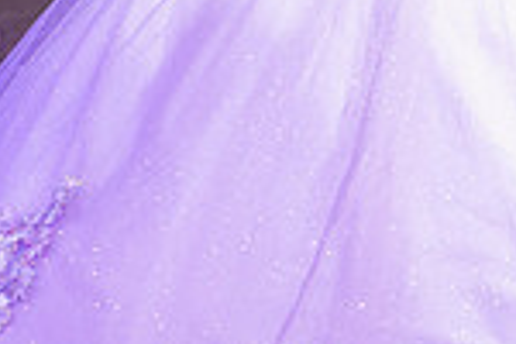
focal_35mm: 270
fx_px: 3870
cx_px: 485
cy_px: -315
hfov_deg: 7.6
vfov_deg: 5.0
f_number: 3.5
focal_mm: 70
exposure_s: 1/125
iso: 1000
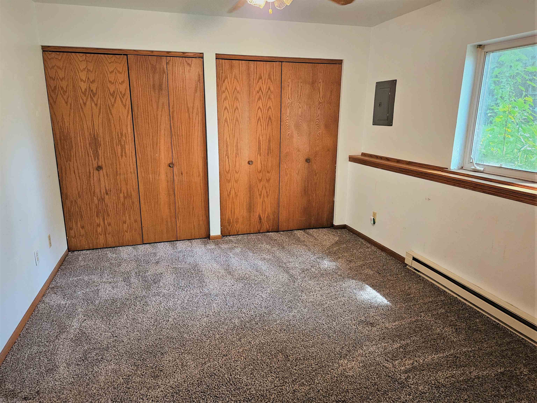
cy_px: 202
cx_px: 268
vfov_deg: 58.9
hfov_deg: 73.9
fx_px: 357
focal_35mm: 23
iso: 1000
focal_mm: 5.4
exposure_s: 1/120
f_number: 1.8
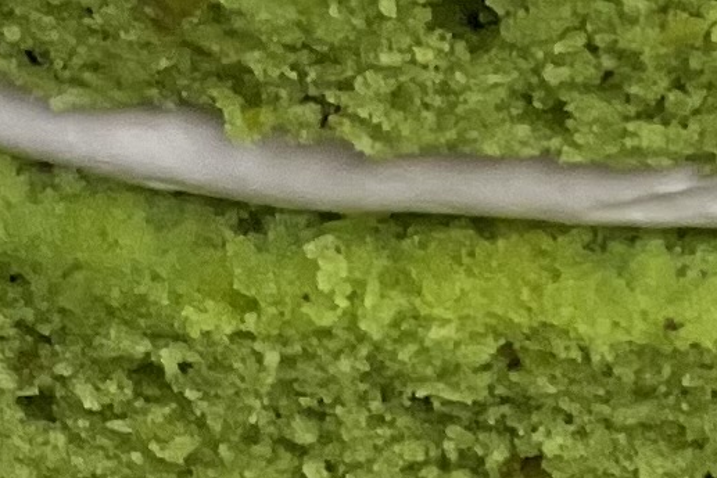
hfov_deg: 3.3
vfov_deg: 2.2
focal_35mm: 624
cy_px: -801
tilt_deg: -34.7
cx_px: 576
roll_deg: +1.7
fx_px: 12431
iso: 100
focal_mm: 9
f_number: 2.8
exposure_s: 1/100
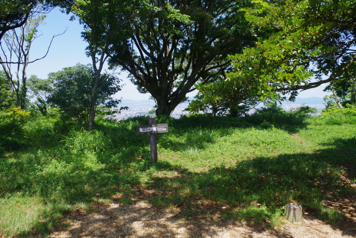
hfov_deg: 67.4
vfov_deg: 47.9
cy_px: 119
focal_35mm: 27
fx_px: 267
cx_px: 178
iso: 200
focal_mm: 18
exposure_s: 1/100
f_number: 11
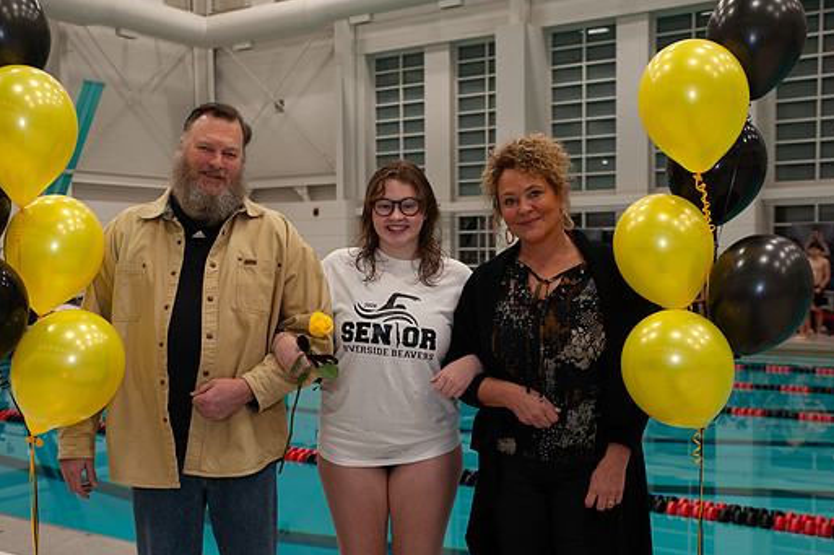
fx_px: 995
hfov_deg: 45.4
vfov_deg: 31.1
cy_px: 301
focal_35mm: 43
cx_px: 392
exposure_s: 1/80
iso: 500
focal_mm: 38
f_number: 5
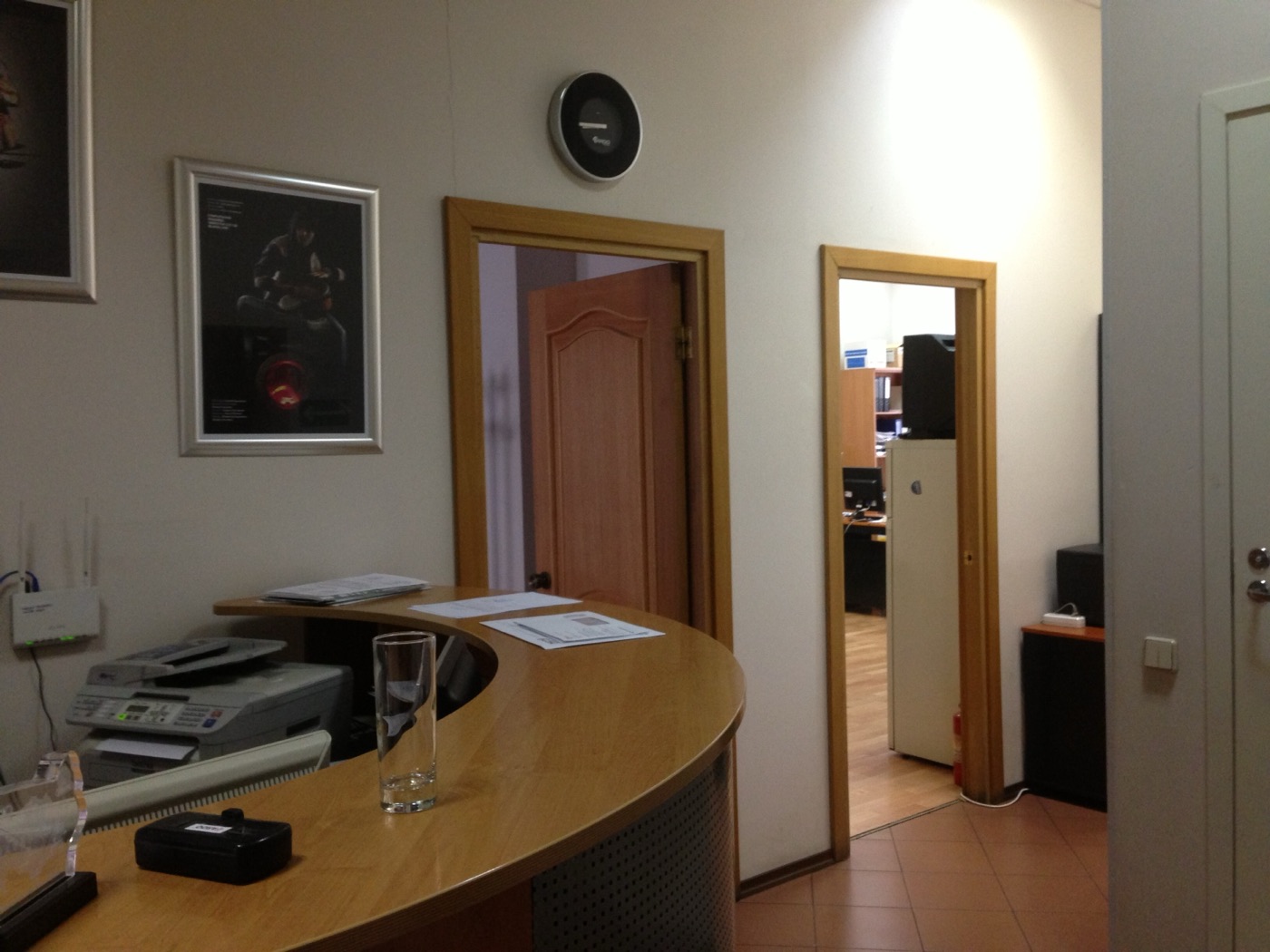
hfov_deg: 55.4
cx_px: 635
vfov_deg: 42.9
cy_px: 476
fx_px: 1211
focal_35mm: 33
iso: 200
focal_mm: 4.13
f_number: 2.4
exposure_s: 1/20
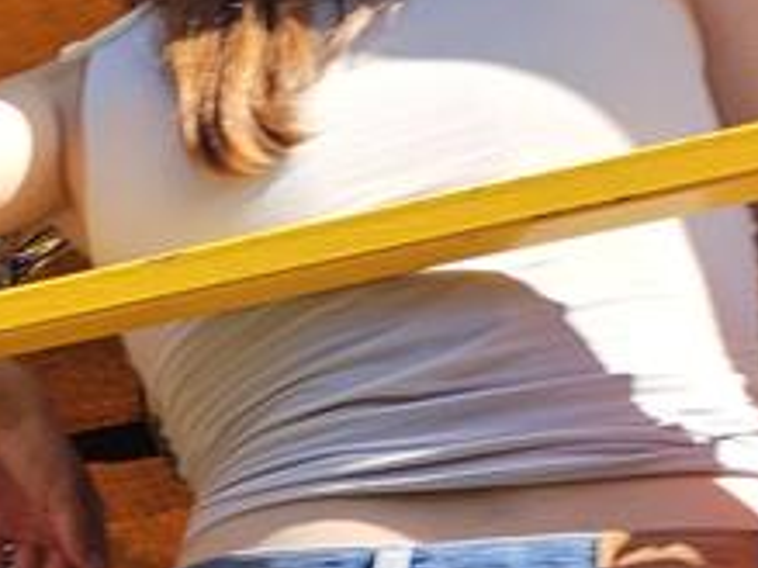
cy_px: 900
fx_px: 2648
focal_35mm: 121
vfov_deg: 11.6
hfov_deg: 12.3
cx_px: -1142
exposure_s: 1/572
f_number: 1.8
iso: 25
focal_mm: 5.4
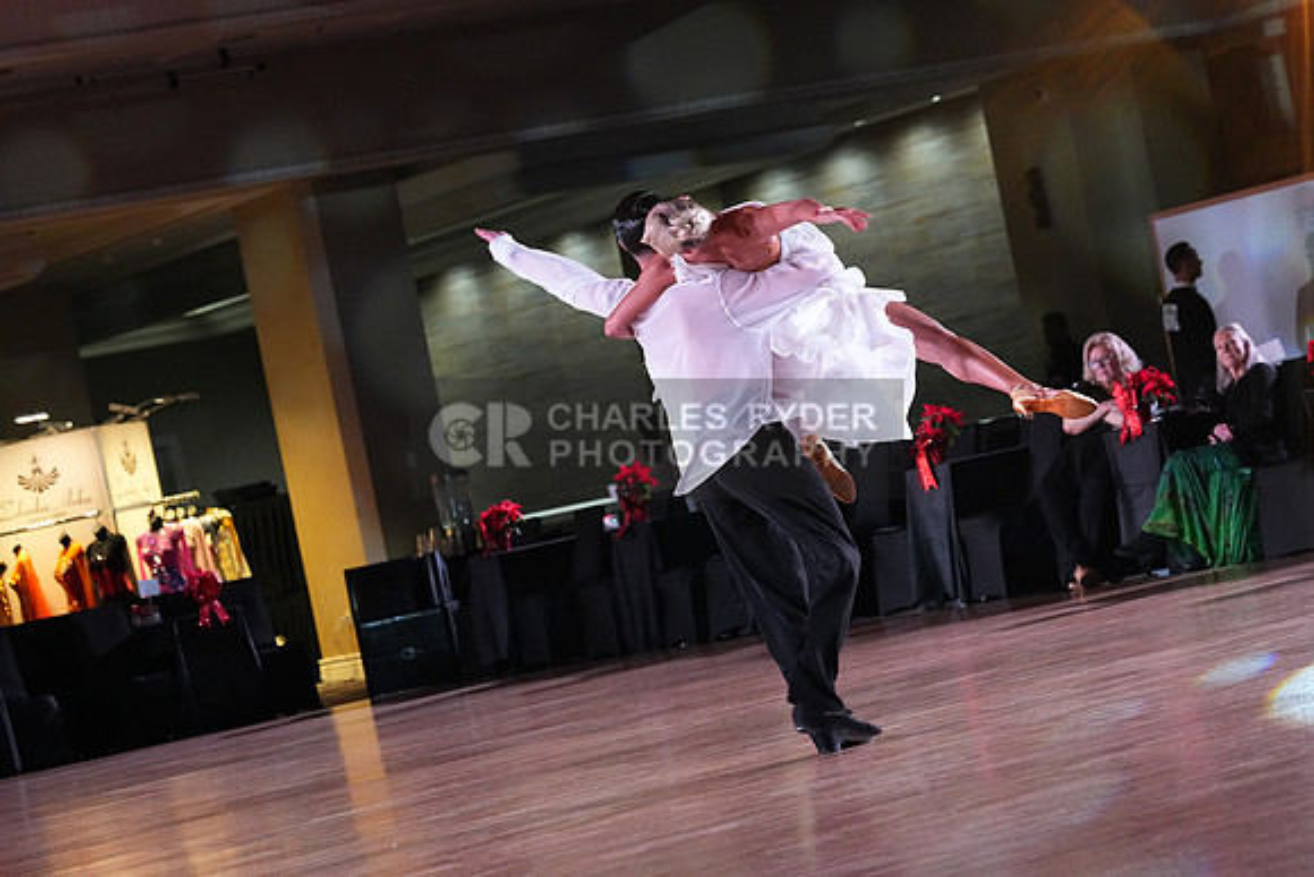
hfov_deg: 15.9
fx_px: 4709
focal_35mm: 129
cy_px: 438
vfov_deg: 10.6
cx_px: 657
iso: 8000
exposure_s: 1/400
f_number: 5.6
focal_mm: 129
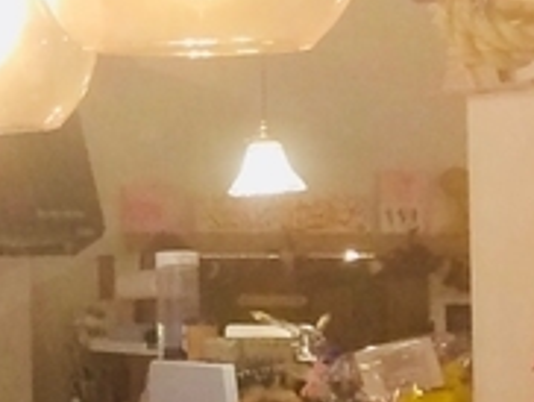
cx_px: -807
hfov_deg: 9.1
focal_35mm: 191
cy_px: 176
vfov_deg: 7.8
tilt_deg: +1.9
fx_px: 2950
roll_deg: -0.3
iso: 80
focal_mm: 4.15
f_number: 2.2
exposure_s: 1/30
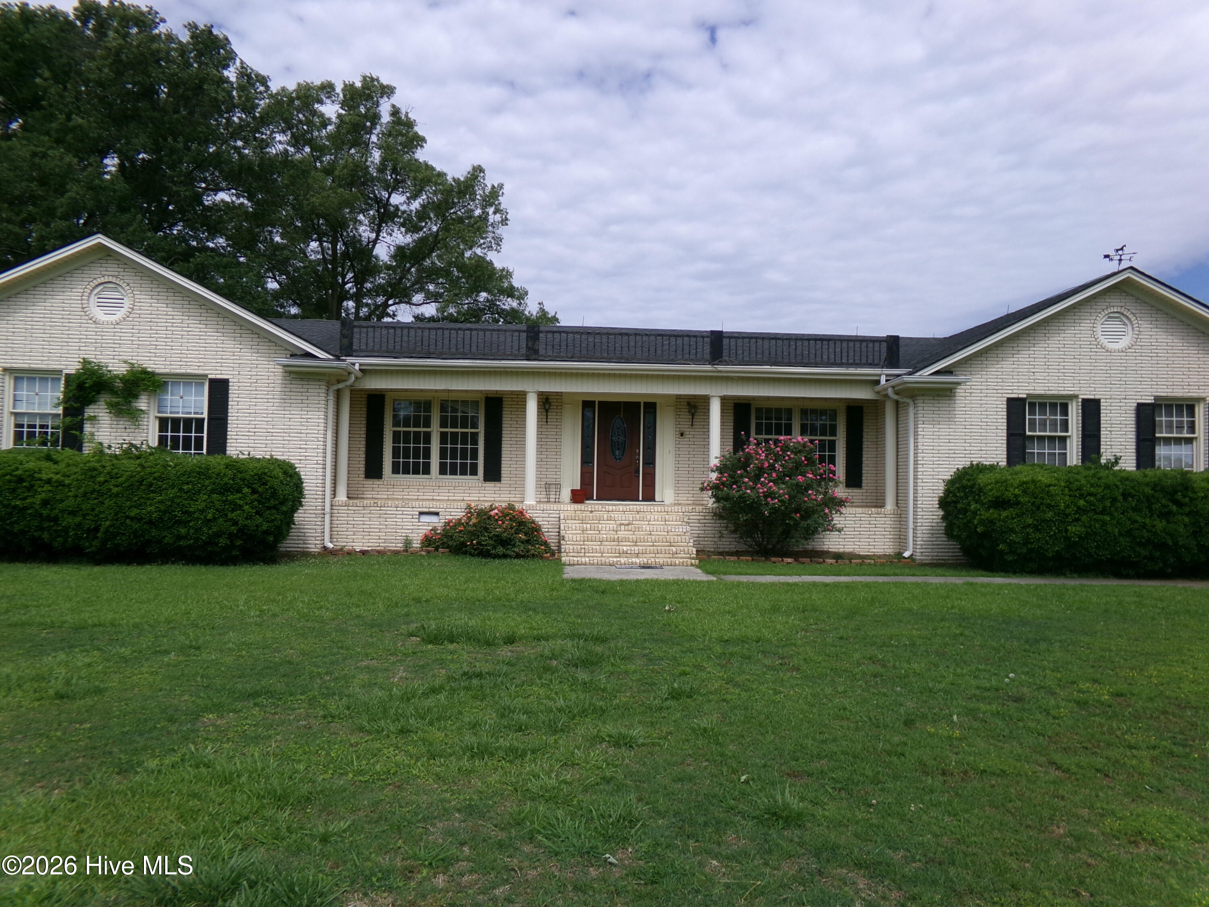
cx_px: 604
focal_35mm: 24
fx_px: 838
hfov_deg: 71.6
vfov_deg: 56.8
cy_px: 454
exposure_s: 1/180
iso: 100
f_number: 11.07
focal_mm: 4.3
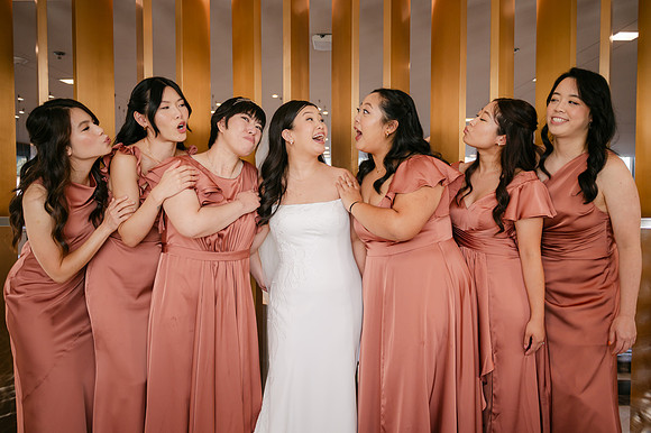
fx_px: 516
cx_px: 326
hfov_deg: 64.5
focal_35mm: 29
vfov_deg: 45.5
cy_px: 216
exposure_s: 1/250
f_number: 2.8
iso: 280
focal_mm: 28
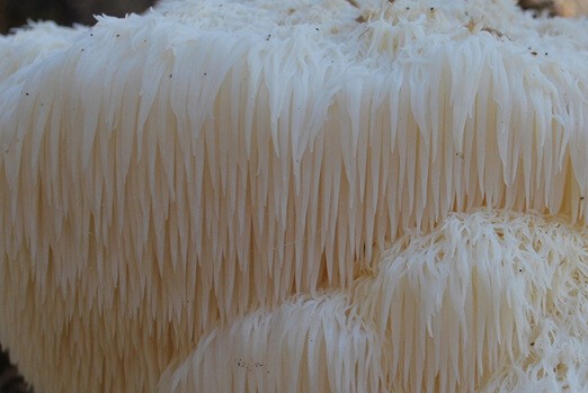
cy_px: 284
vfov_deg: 13.3
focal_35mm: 103
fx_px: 1684
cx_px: 523
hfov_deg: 19.5
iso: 200
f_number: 5
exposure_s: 1/100
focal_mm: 28
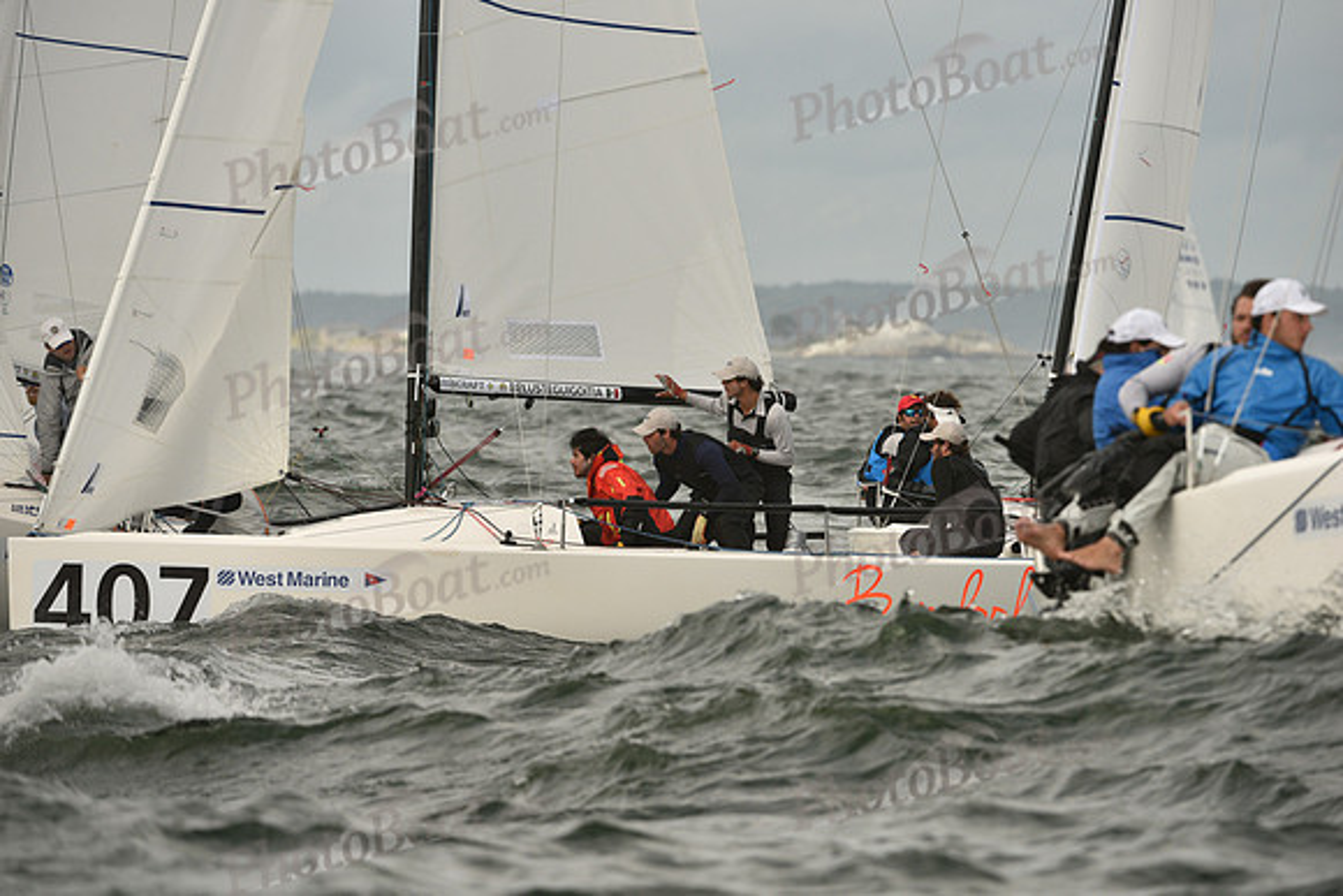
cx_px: 672
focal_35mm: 330
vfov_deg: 4.2
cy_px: 448
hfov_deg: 6.2
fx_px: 12313
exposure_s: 1/1600
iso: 320
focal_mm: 330
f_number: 6.3
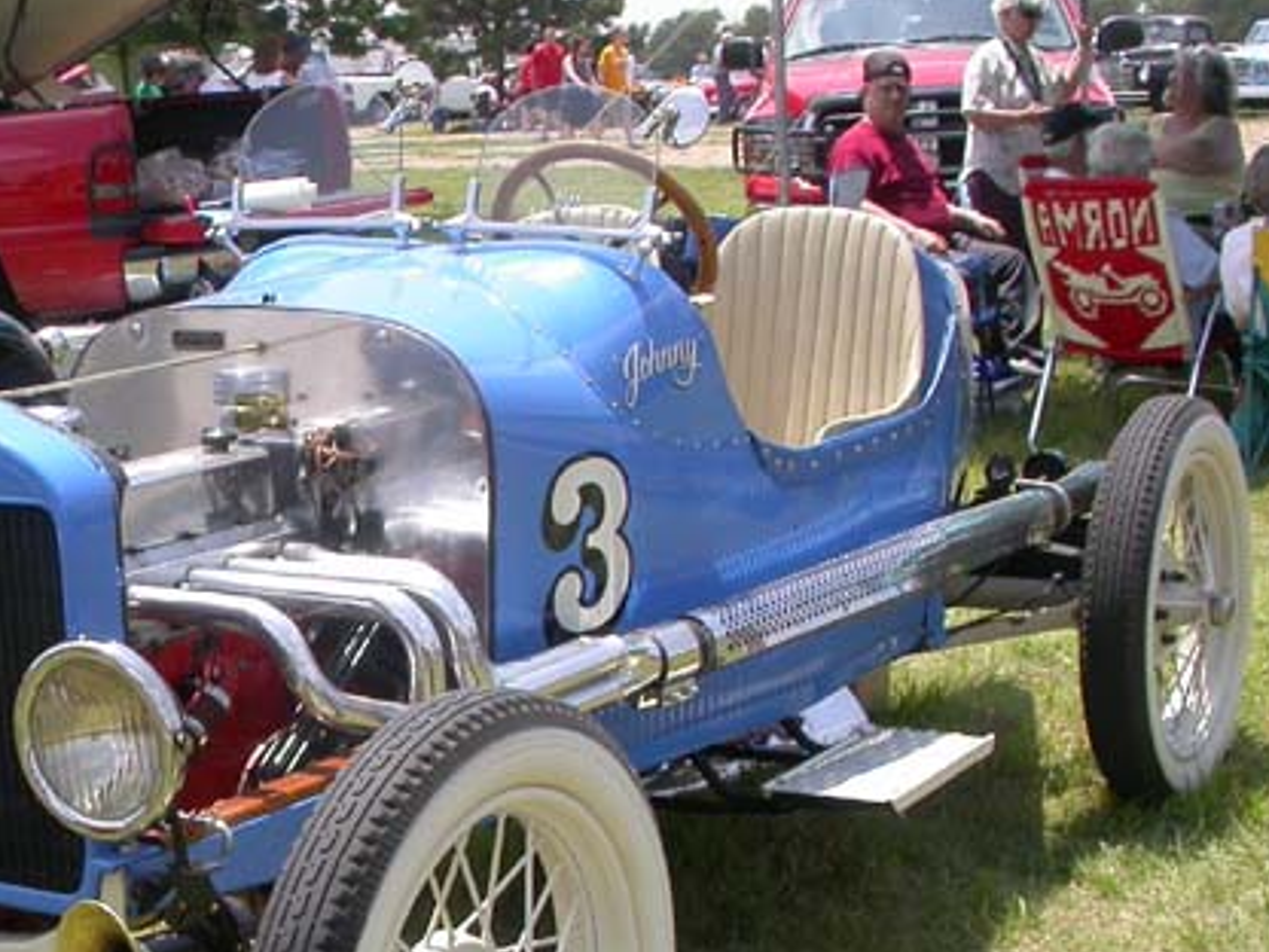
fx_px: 2676
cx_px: 140
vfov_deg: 20.0
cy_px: 708
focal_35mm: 73
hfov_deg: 25.9
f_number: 6.7
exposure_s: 1/248
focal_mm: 7.85
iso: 100
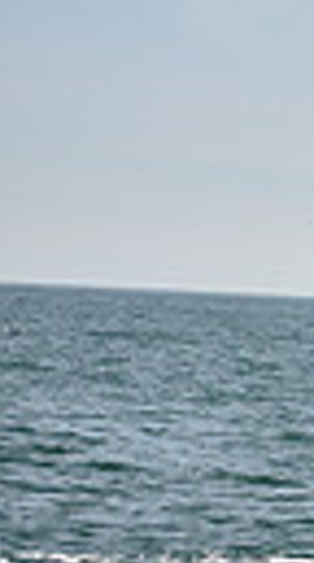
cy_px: 408
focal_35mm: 331
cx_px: 1225
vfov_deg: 6.5
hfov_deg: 3.5
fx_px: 4929
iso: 250
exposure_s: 1/800
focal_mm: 70
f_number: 4
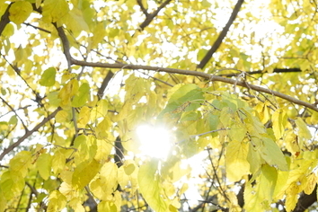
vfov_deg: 22.1
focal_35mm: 61
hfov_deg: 32.5
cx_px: 222
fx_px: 539
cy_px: 148
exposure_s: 1/50
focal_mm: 36
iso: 100
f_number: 5.6
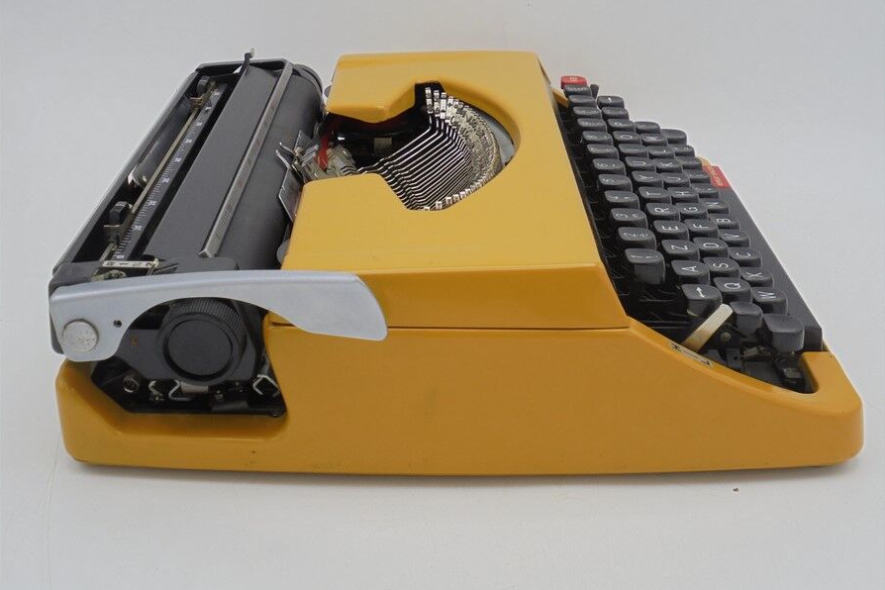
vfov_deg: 29.9
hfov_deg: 43.6
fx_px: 1106
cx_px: 442
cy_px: 284
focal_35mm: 45
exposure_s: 1/40
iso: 100
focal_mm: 7.8
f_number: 4.5
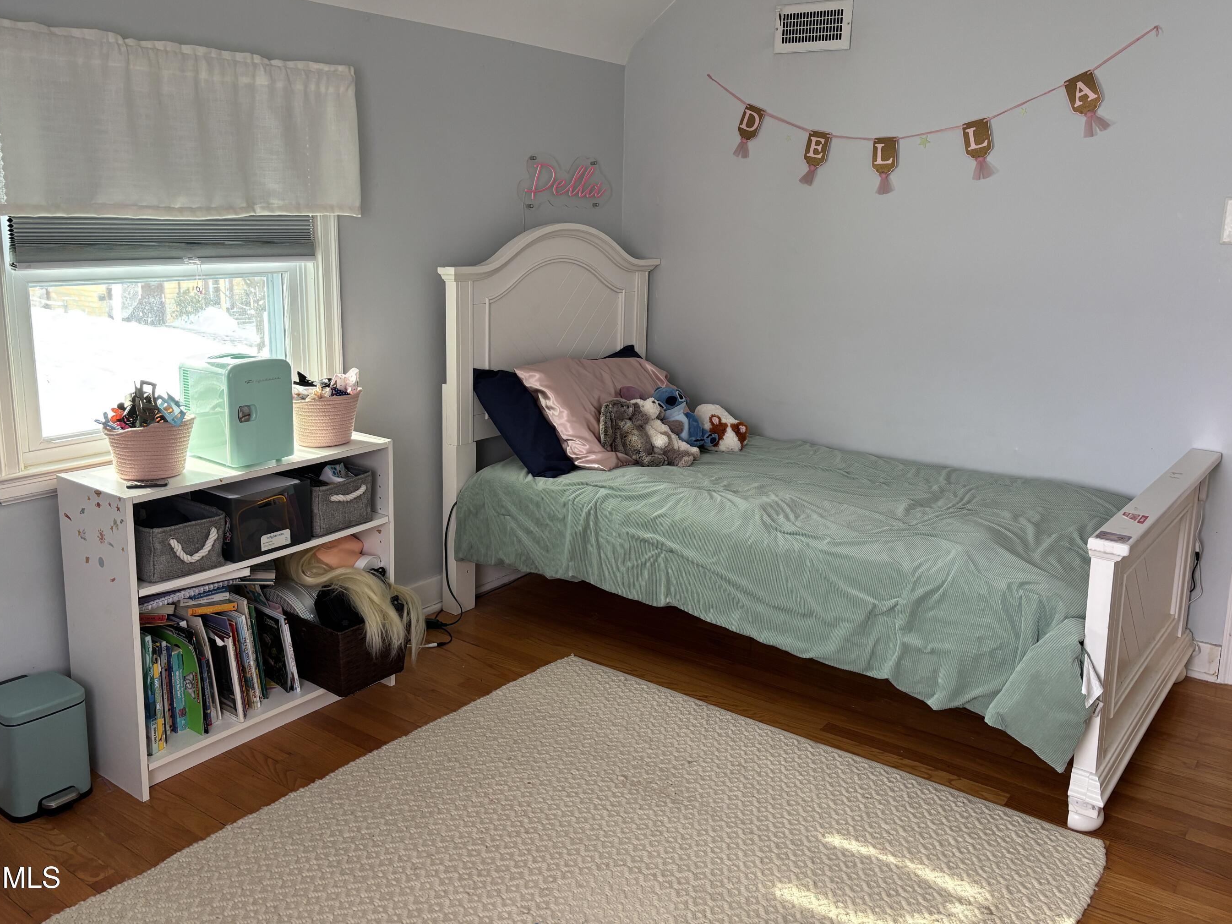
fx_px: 1032
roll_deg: -0.6
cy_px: 410
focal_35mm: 29
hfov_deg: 61.6
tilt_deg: -10.7
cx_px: 595
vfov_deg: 48.1
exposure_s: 1/87
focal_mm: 5.96
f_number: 1.6
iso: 125
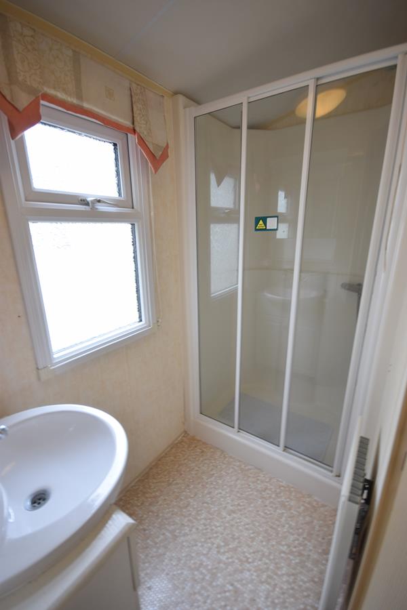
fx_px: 254
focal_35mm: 15
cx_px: 204
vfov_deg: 100.4
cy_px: 305
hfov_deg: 77.3
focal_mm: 10
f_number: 4
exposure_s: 1/20
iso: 200
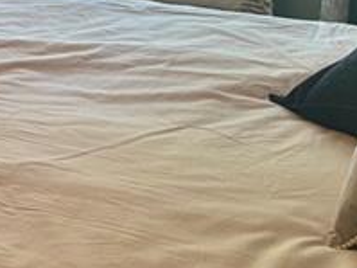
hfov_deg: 12.7
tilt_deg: -8.1
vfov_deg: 10.8
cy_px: -101
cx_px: -382
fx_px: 1381
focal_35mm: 134
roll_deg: -0.6
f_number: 1.6
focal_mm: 5.96
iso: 80
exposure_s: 1/60
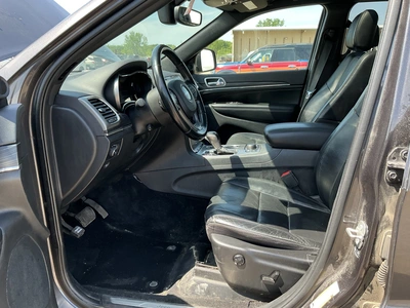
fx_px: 332
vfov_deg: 49.7
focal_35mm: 28
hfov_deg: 63.4
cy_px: 154
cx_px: 205
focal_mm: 3
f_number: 1.8
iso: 20
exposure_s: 1/132
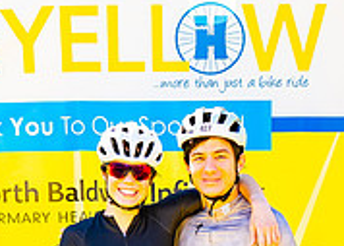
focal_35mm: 154
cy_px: 360
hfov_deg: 13.0
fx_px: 1504
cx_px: 232
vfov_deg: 9.1
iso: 100
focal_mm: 40
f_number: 2.8
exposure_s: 1/200
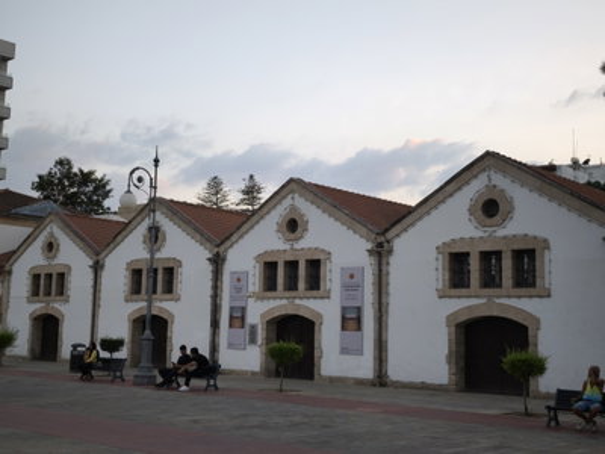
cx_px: 302
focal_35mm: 46
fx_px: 804
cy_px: 227
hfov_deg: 41.2
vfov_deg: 31.5
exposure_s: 1/100
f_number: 1.6
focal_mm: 6.57
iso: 50
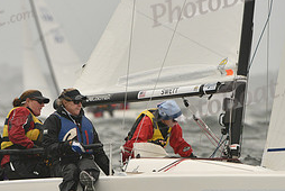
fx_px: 7228
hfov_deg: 2.3
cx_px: 93
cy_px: 176
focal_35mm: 912
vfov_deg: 1.5
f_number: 6.3
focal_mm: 400
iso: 400
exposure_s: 1/1250
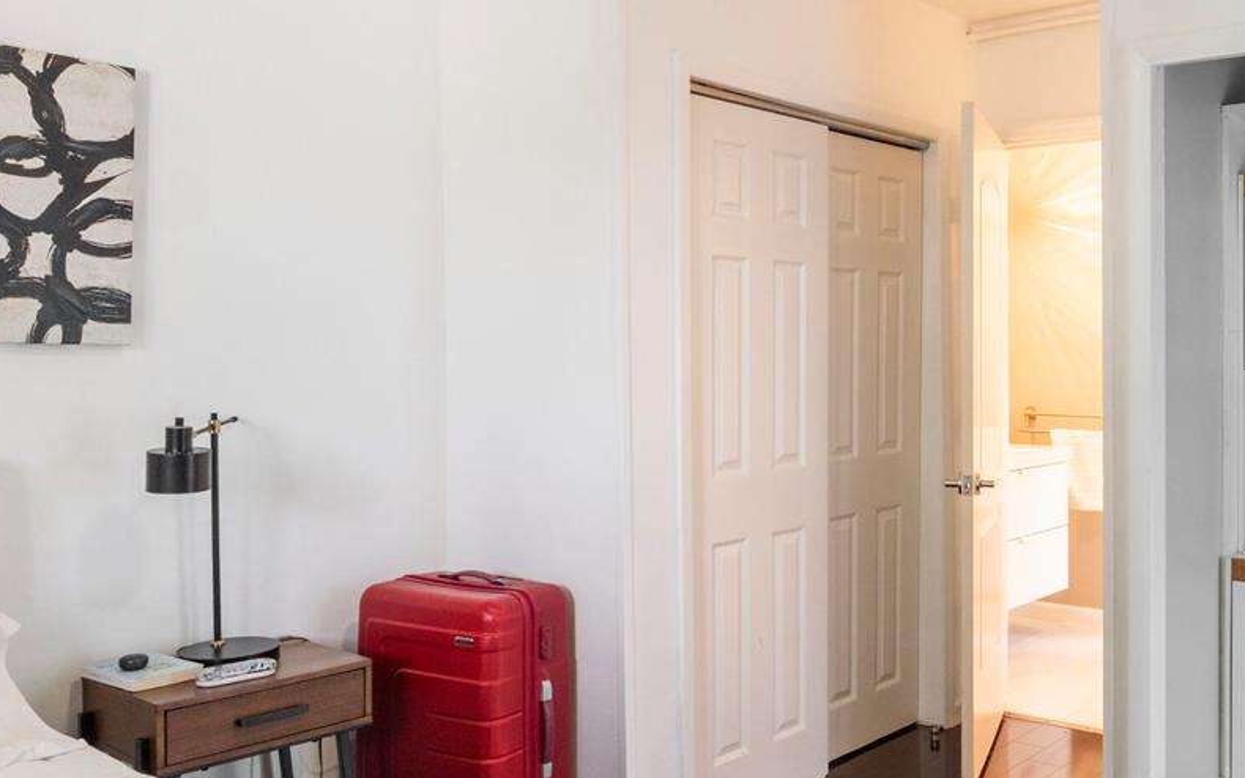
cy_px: 384
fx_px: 1155
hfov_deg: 54.3
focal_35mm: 34
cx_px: 916
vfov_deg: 37.3
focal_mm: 11
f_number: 6.3
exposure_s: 1/8
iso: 640
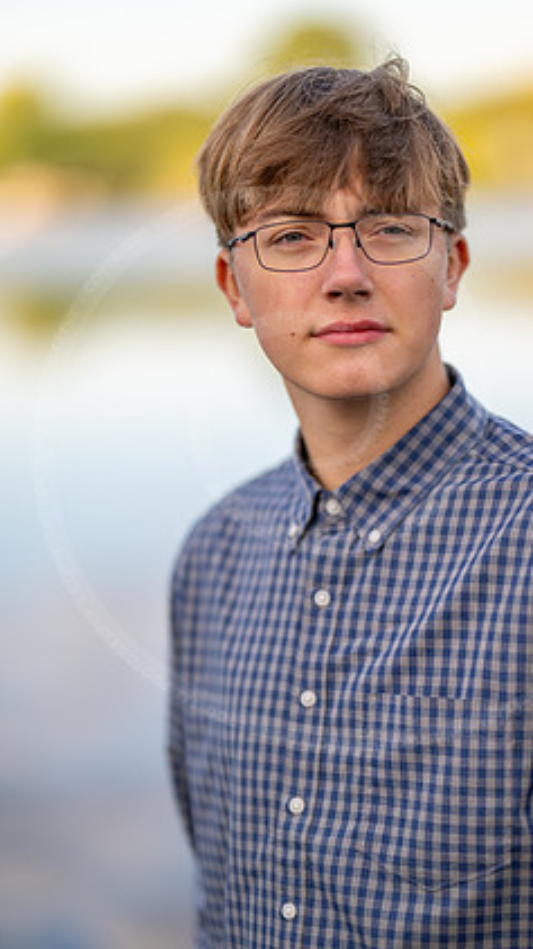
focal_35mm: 95
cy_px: 459
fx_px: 2390
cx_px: 335
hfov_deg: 12.7
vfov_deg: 22.5
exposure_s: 1/1600
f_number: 1.2
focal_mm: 85
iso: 100
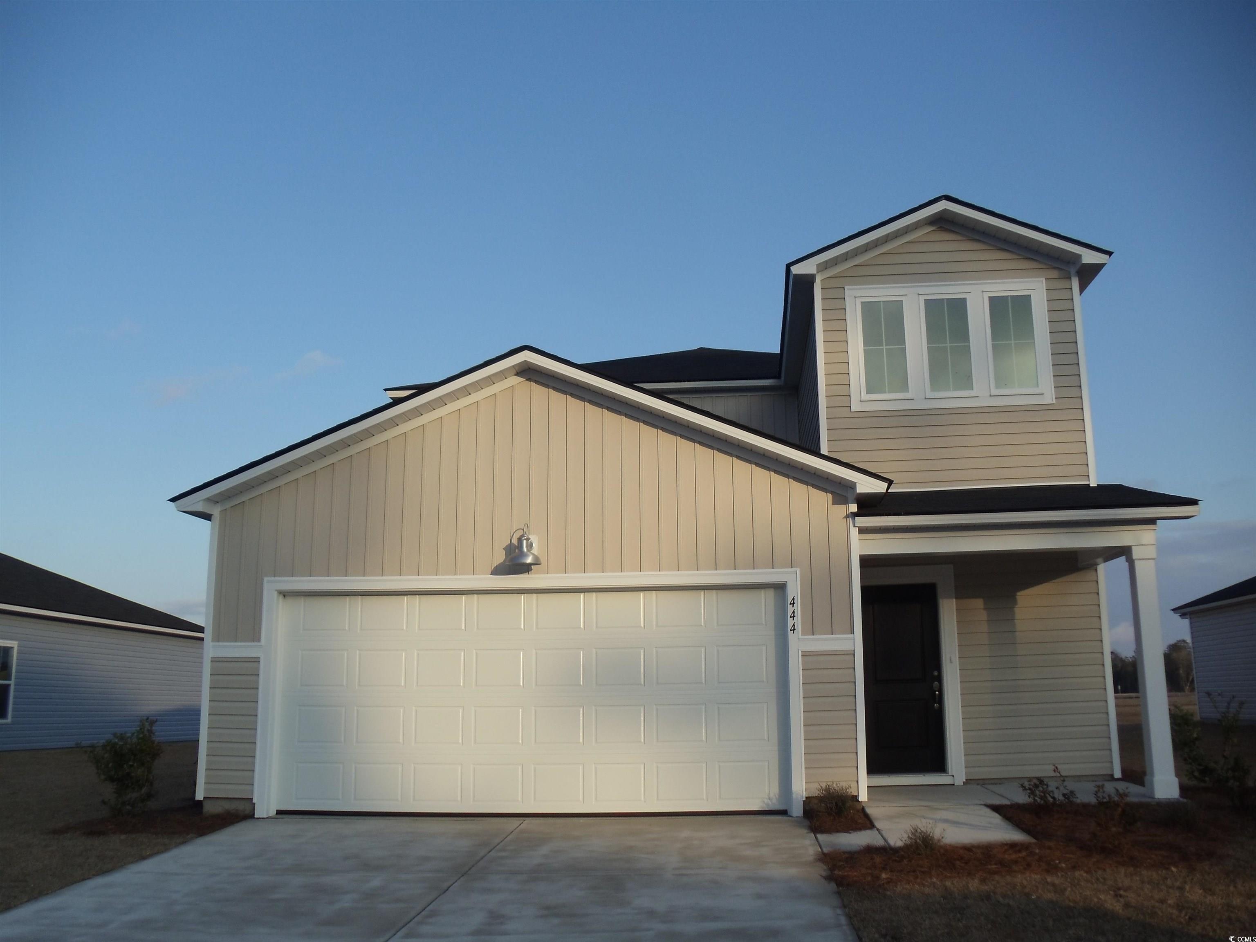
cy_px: 471
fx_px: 1596
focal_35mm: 44
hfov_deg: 42.9
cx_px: 628
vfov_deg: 32.9
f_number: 7.1
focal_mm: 6
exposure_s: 1/160
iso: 80
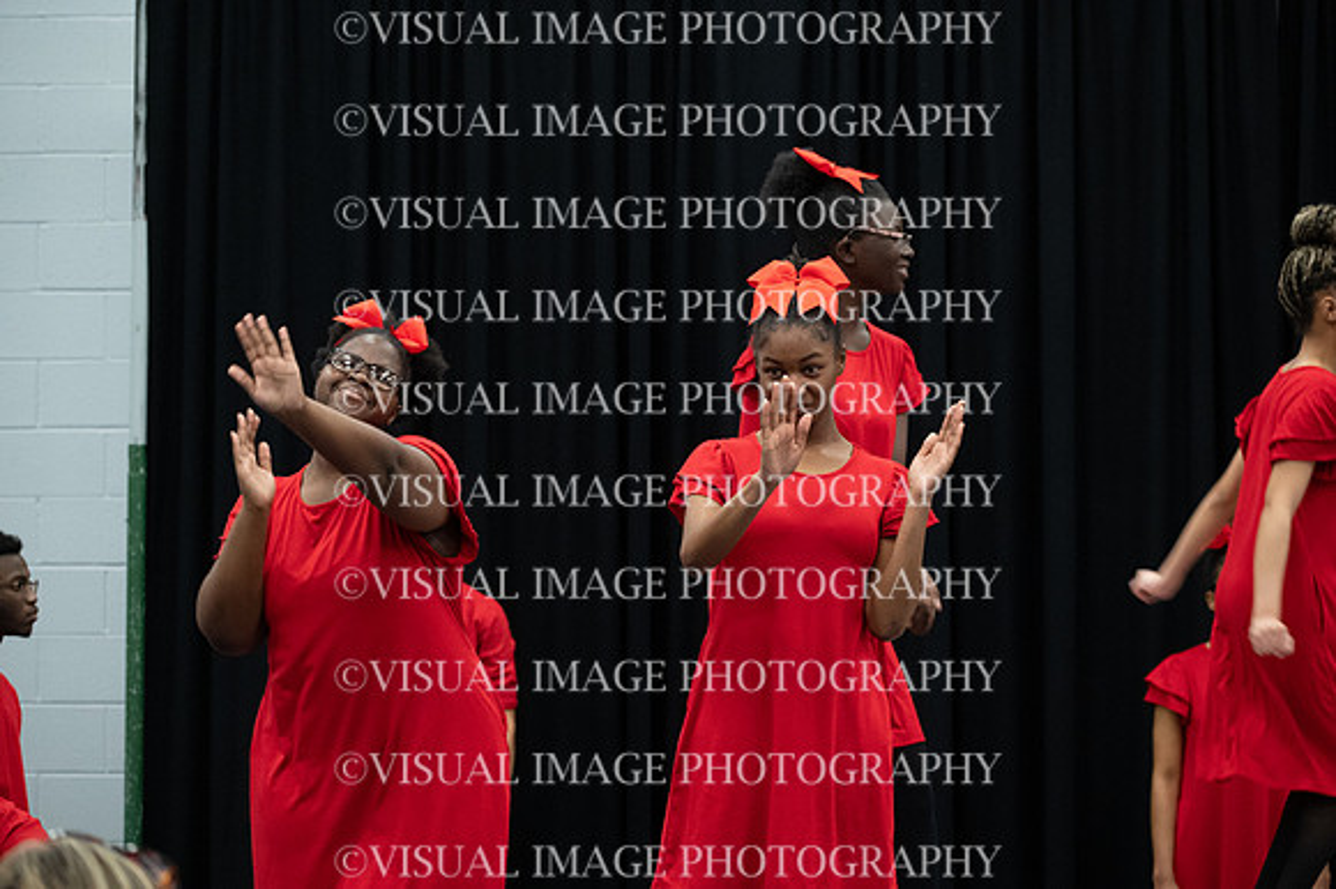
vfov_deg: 10.9
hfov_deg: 16.3
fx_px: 4673
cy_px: 444
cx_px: 668
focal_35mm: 126
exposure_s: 1/125
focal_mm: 126
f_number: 6.3
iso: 8000
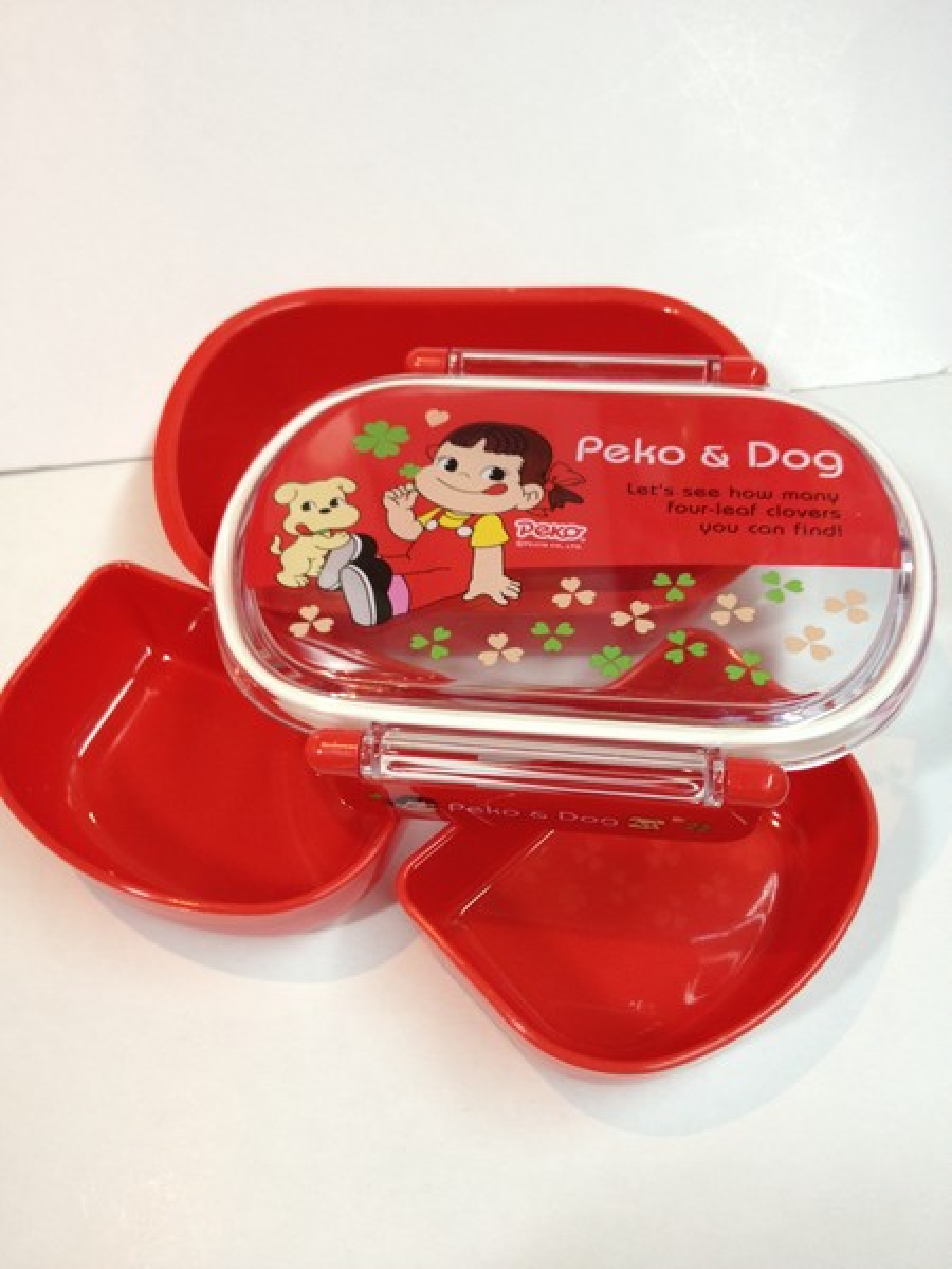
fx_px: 1283
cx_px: 476
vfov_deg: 52.6
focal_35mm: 35
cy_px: 634
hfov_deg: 40.7
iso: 80
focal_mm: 4.28
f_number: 2.4
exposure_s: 1/25
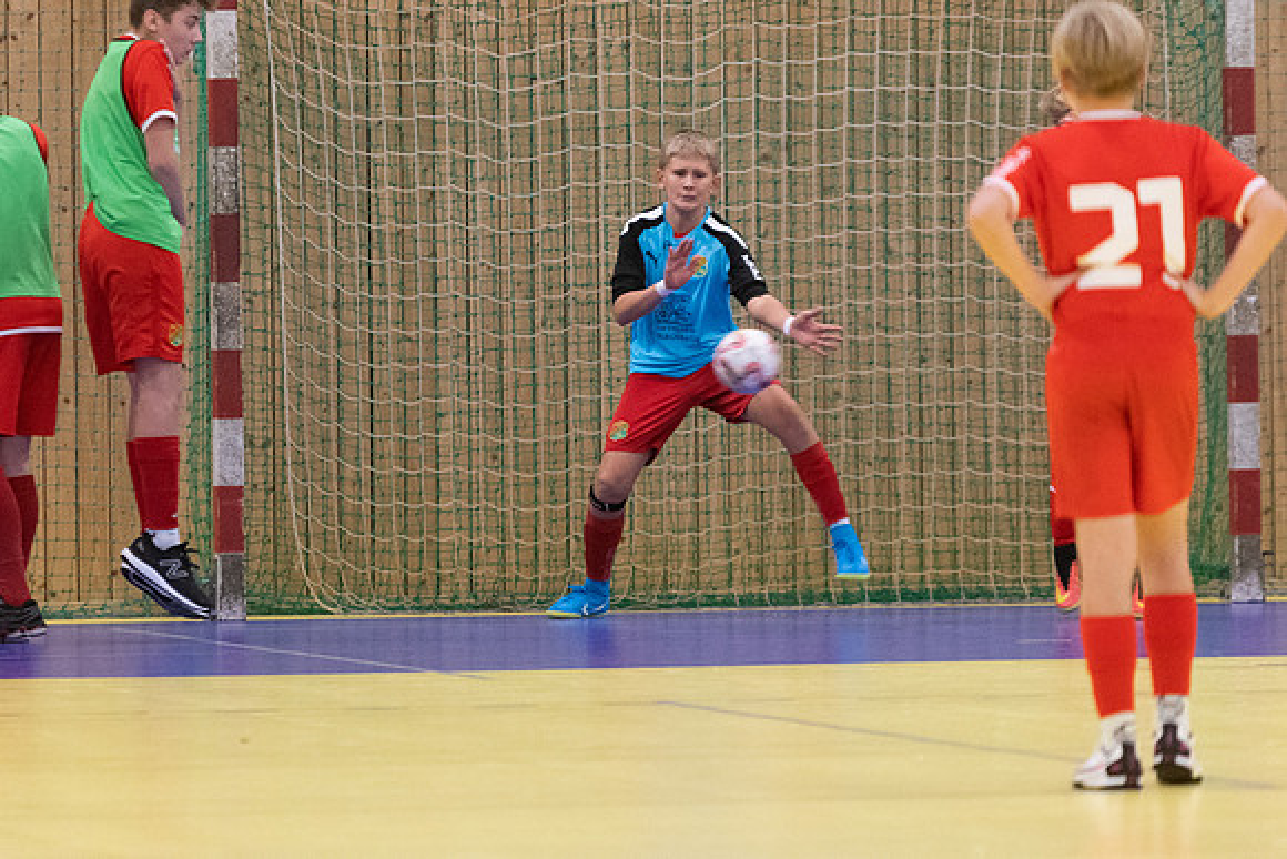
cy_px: 430
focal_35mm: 400
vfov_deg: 3.4
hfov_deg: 5.2
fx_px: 14303
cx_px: 644
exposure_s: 1/400
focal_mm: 200
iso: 5600
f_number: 3.2
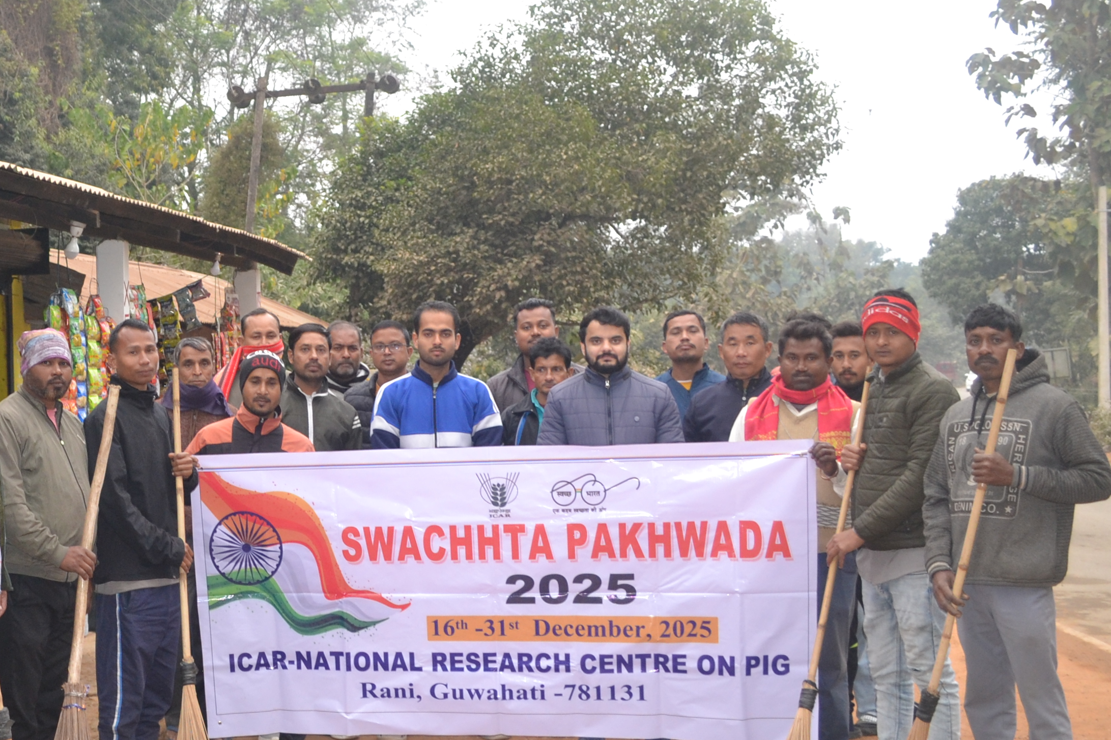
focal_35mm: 57
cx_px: 118
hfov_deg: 33.3
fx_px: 1759
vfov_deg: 23.8
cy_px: 319
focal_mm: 18
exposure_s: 1/60
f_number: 4
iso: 400
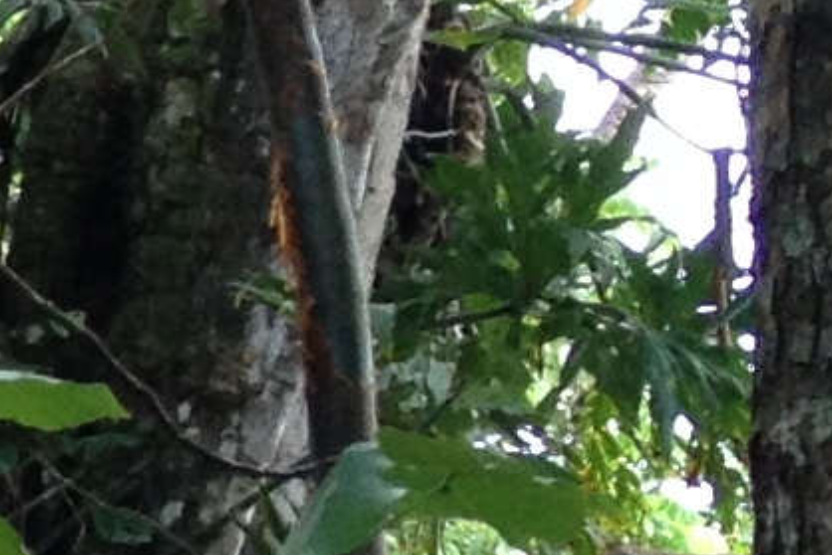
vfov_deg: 4.7
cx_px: -2102
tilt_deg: -0.8
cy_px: 1253
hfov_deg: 6.3
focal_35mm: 284
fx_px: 6565
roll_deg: +0.5
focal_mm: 4.28
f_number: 2.4
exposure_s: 1/120
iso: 80
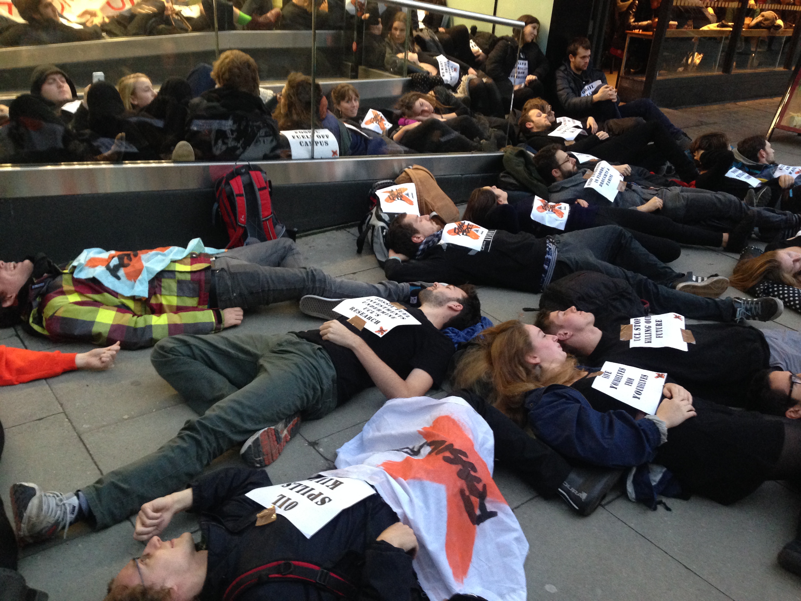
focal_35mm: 33
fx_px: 764
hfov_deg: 55.4
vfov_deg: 42.9
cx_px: 400
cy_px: 300
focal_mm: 4.12
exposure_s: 1/20
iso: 250
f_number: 2.4
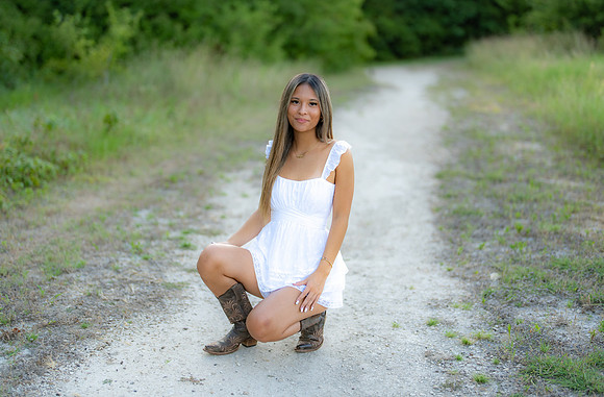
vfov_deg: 24.9
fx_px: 900
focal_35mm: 54
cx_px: 296
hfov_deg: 37.1
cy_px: 186
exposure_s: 1/1000
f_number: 1.2
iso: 100
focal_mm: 50
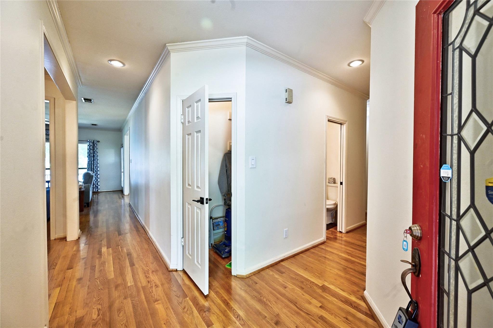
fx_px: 192
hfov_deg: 104.3
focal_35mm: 14
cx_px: 246
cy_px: 164
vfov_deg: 81.1
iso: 400
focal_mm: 14
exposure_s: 1/8
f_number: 8
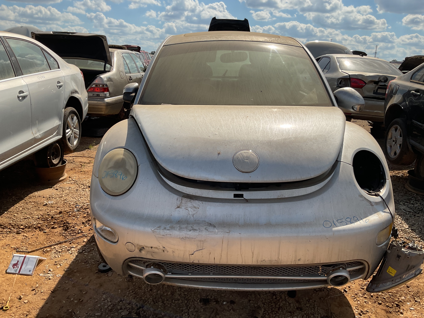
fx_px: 355
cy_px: 159
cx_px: 212
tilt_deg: -12.2
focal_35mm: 29
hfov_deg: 61.7
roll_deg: -1.8
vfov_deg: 48.2
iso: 16
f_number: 1.8
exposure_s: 1/2959
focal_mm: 3
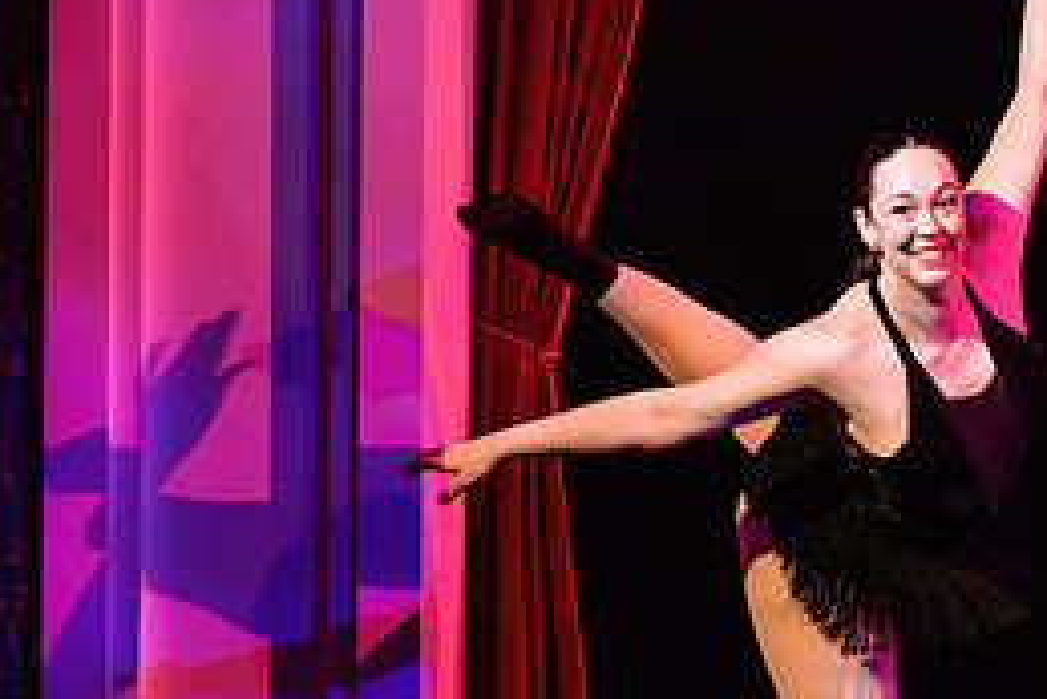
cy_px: 522
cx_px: 1022
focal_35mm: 332
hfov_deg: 6.2
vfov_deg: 4.1
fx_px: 9661
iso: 1600
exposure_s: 1/200
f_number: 2.8
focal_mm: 130
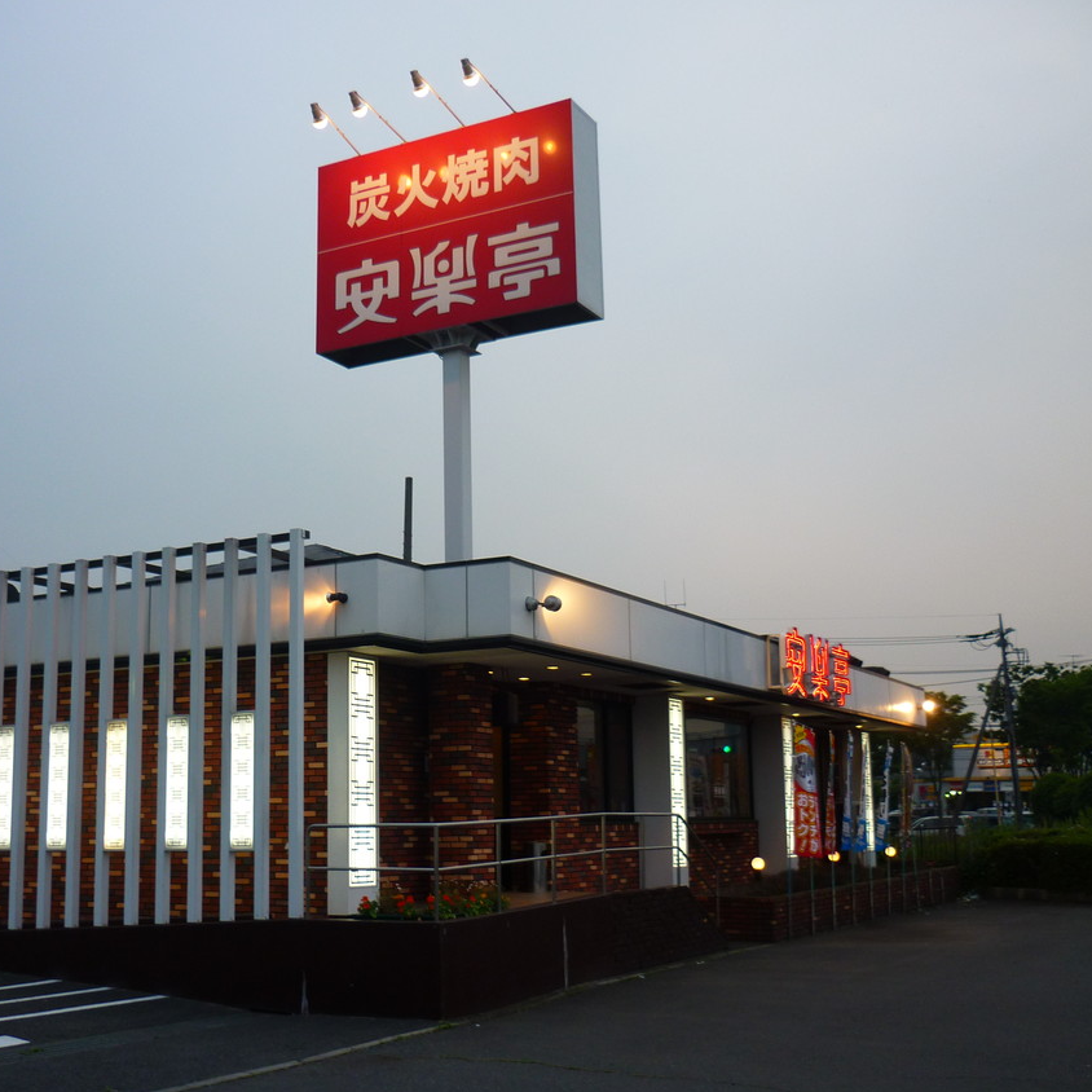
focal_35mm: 39
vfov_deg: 42.8
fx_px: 1392
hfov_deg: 42.8
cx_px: 485
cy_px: 546
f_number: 2.8
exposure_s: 1/50
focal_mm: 5.5
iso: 80
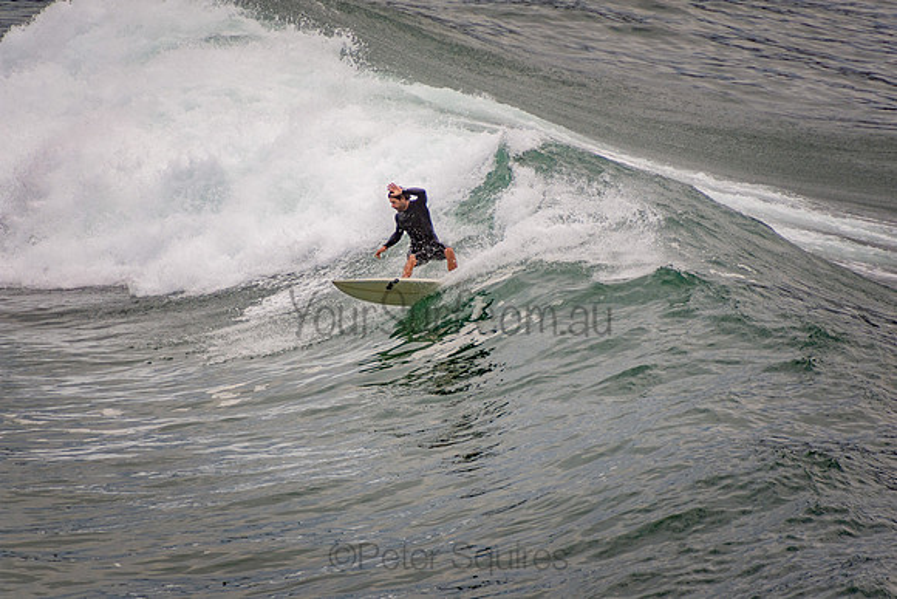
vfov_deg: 2.3
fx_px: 14953
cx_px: 448
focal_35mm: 600
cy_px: 300
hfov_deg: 3.4
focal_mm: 400
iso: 400
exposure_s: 1/800
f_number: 5.6
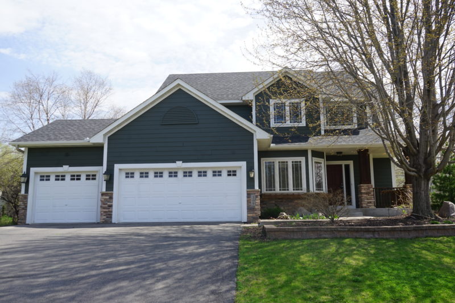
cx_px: 228
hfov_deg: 60.3
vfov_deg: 42.3
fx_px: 392
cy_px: 152
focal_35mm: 31
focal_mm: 31
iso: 100
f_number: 10
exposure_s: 1/100
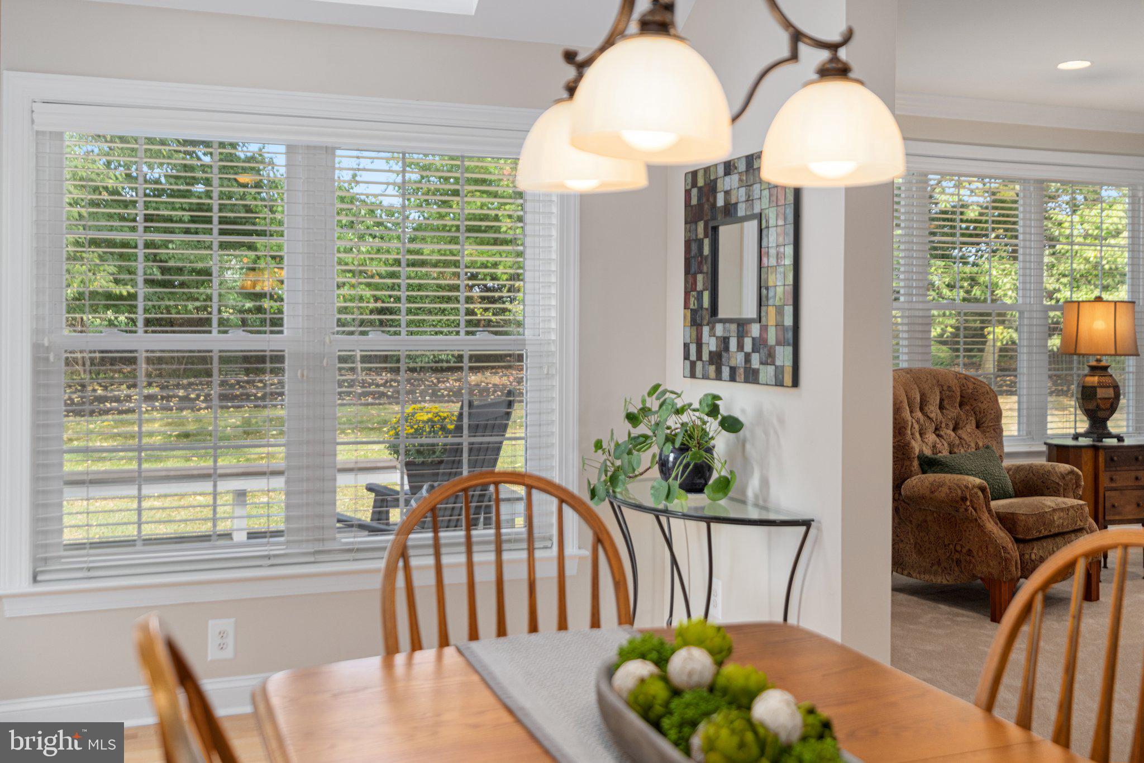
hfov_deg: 54.4
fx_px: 1112
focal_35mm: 35
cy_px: 382
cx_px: 572
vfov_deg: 37.8
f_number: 2.8
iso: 320
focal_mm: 35
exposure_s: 1/125
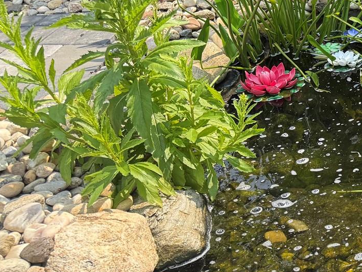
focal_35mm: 70
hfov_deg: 23.1
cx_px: 525
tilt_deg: -27.0
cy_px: 84
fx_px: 732
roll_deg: +1.2
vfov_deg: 20.9
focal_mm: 6.76
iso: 100
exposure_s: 1/1314
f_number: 1.78
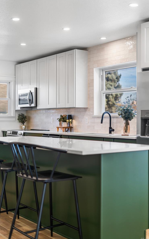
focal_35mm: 52
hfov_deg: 24.9
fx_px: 338
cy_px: 120
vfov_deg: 38.9
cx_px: 77
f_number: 1.8
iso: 100
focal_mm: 50
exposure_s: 1/80
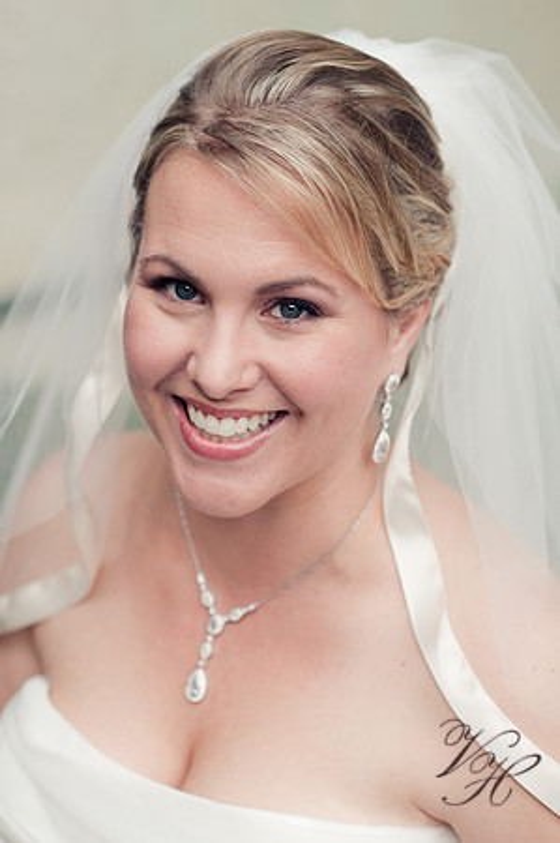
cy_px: 422
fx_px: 1988
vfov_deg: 23.9
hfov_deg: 16.0
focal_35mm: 85
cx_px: 280
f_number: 3.5
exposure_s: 1/640
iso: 400
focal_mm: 85
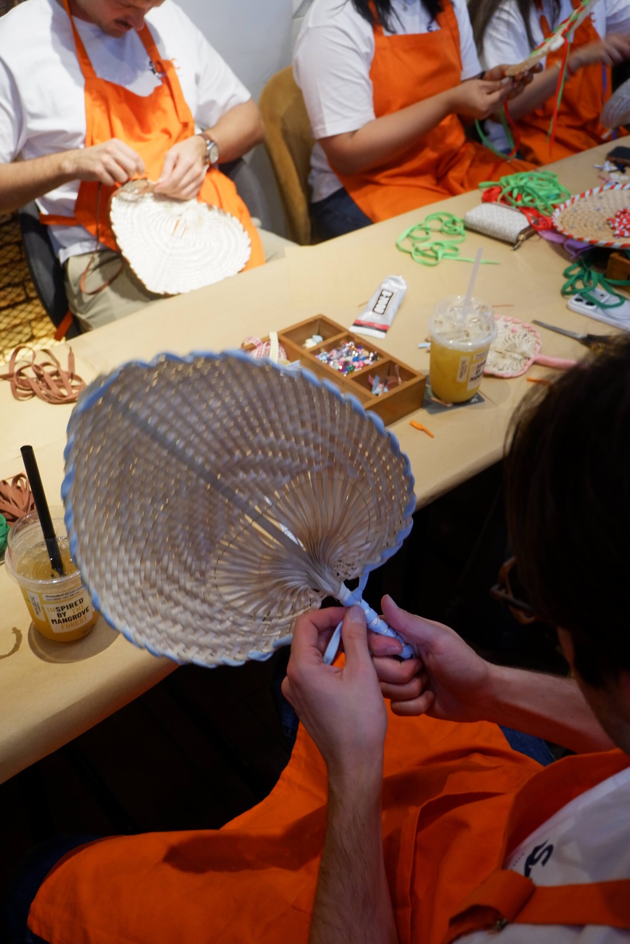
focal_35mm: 36
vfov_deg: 53.1
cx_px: 315
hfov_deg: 36.9
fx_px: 945
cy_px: 472
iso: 800
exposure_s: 1/50
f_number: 4.2
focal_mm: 24.3
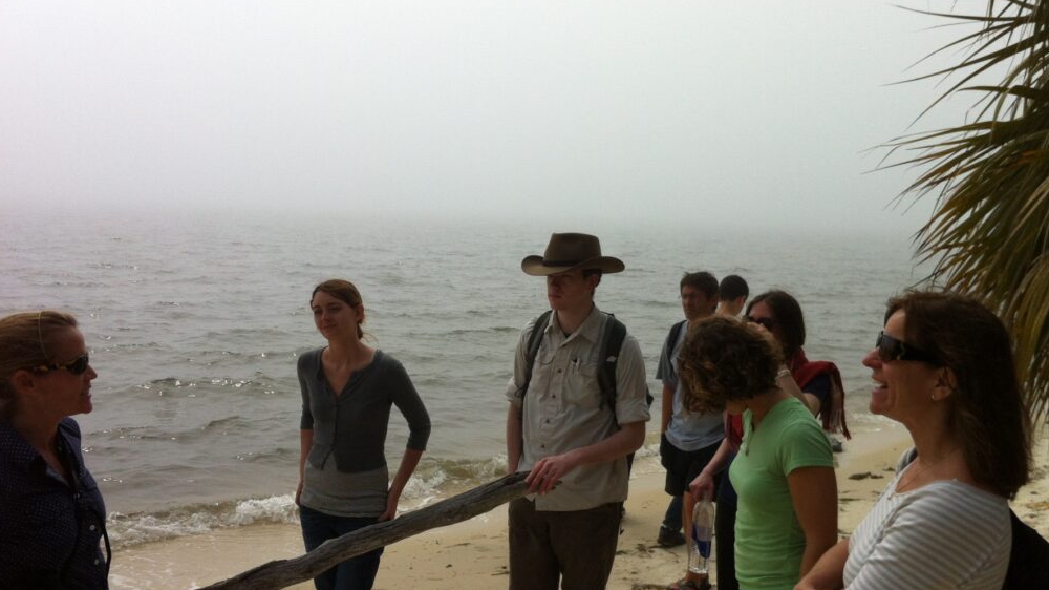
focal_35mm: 39
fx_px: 1085
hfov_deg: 51.6
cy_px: 342
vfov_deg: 30.4
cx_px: 514
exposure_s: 1/5027
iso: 80
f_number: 2.8
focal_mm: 3.85
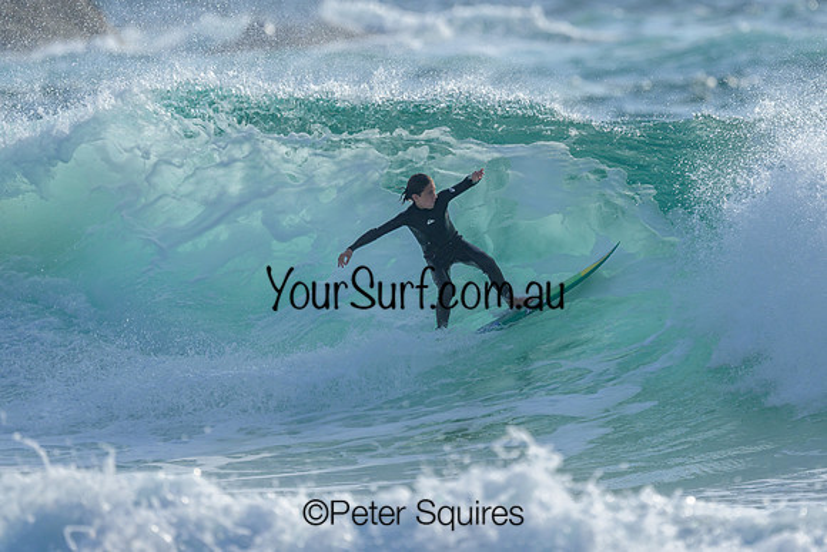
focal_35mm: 992
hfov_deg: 2.1
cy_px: 218
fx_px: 22803
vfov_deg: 1.4
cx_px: 474
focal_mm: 800
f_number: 6.3
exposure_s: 1/2000
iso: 200
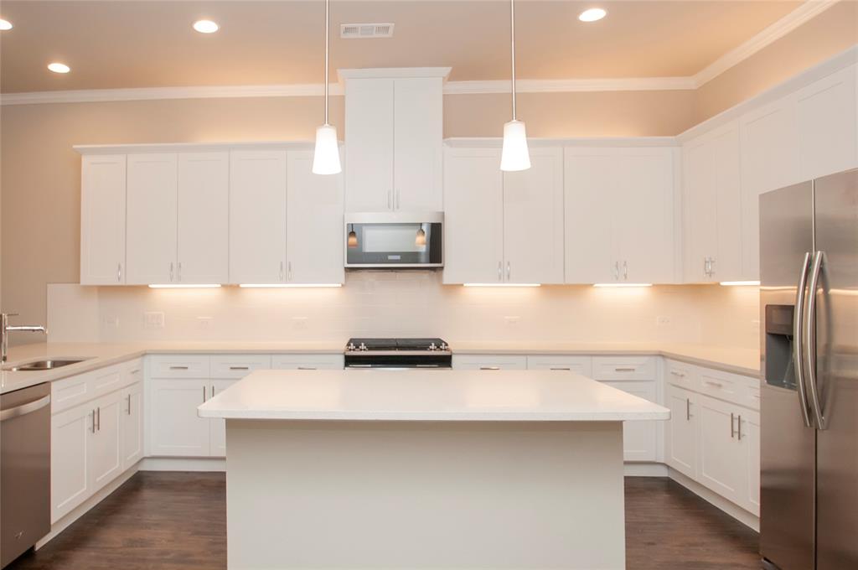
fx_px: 500
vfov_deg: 59.4
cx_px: 429
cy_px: 285
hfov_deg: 81.3
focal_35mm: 21
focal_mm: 14
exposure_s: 1/125
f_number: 5.6
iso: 800
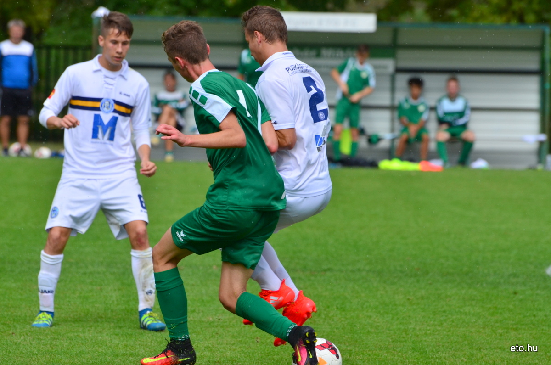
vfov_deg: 4.1
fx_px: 5041
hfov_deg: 6.3
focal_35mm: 330
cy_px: 182
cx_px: 276
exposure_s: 1/1600
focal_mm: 220
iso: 400
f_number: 6.3
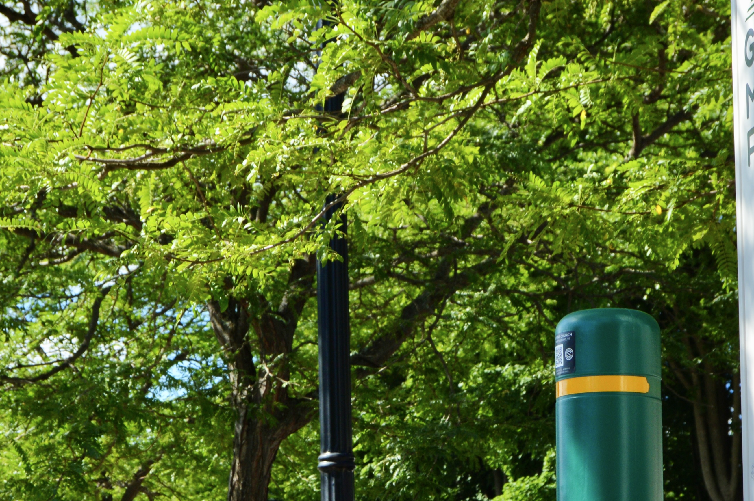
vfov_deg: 12.9
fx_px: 2197
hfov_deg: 19.5
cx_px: 440
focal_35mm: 105
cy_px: 460
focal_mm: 32
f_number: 8
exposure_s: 1/250
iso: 100
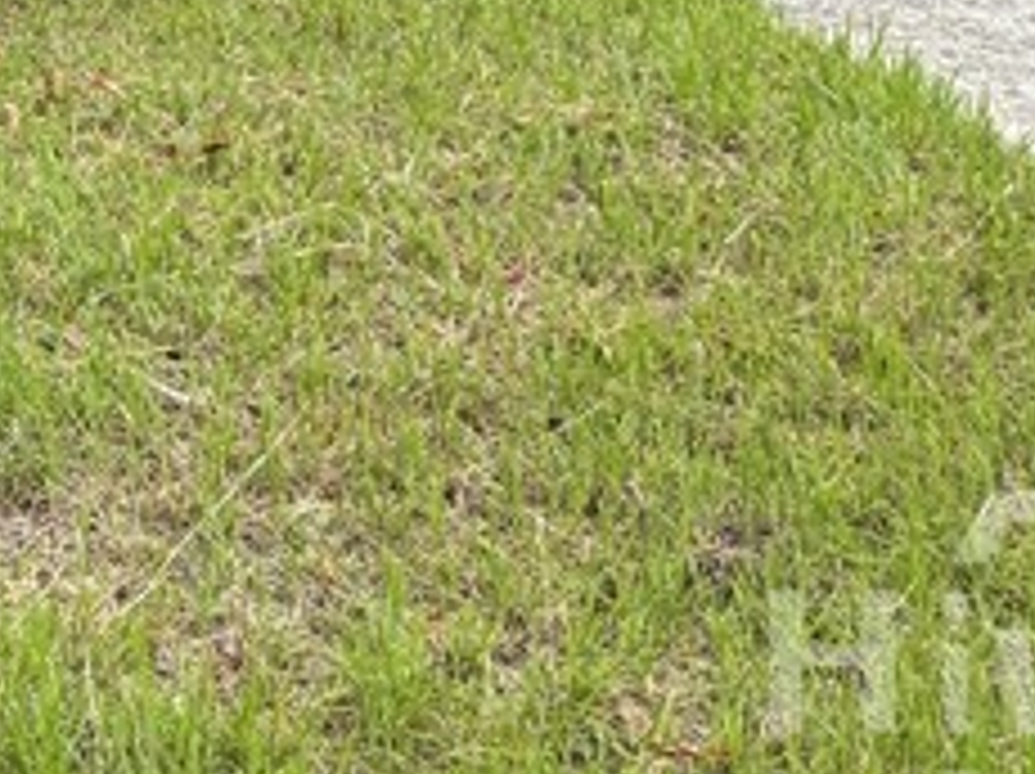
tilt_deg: +0.4
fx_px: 3196
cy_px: -706
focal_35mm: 107
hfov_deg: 15.4
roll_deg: -0.4
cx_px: -918
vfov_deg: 12.4
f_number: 1.78
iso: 100
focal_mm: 6.76
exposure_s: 1/2232
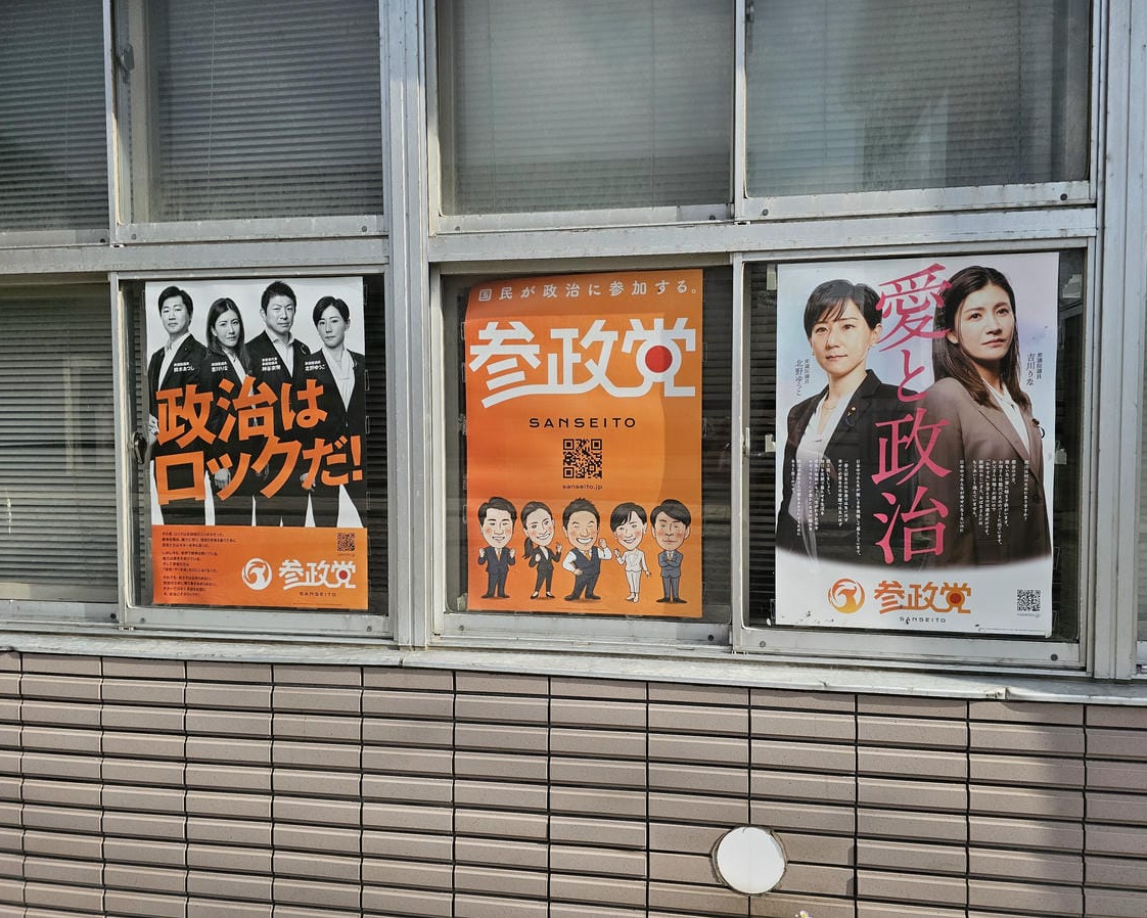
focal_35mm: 24
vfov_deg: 58.8
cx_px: 602
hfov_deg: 70.2
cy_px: 459
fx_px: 815
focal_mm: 6.3
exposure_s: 1/1365
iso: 16
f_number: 1.7
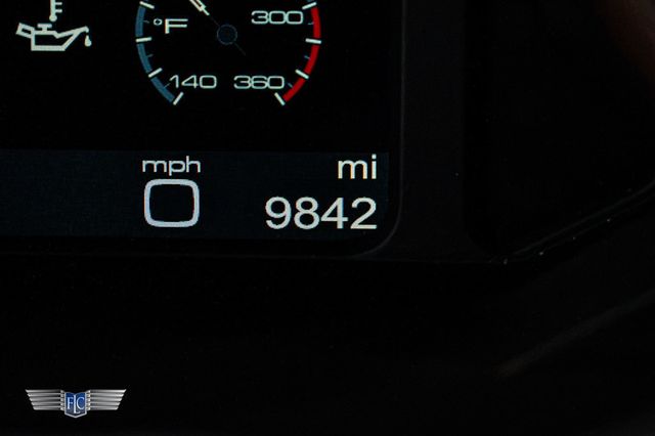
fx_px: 3144
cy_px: 157
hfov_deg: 11.9
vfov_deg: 7.9
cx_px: 391
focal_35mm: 173
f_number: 4
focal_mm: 70
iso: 1600
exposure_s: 1/40
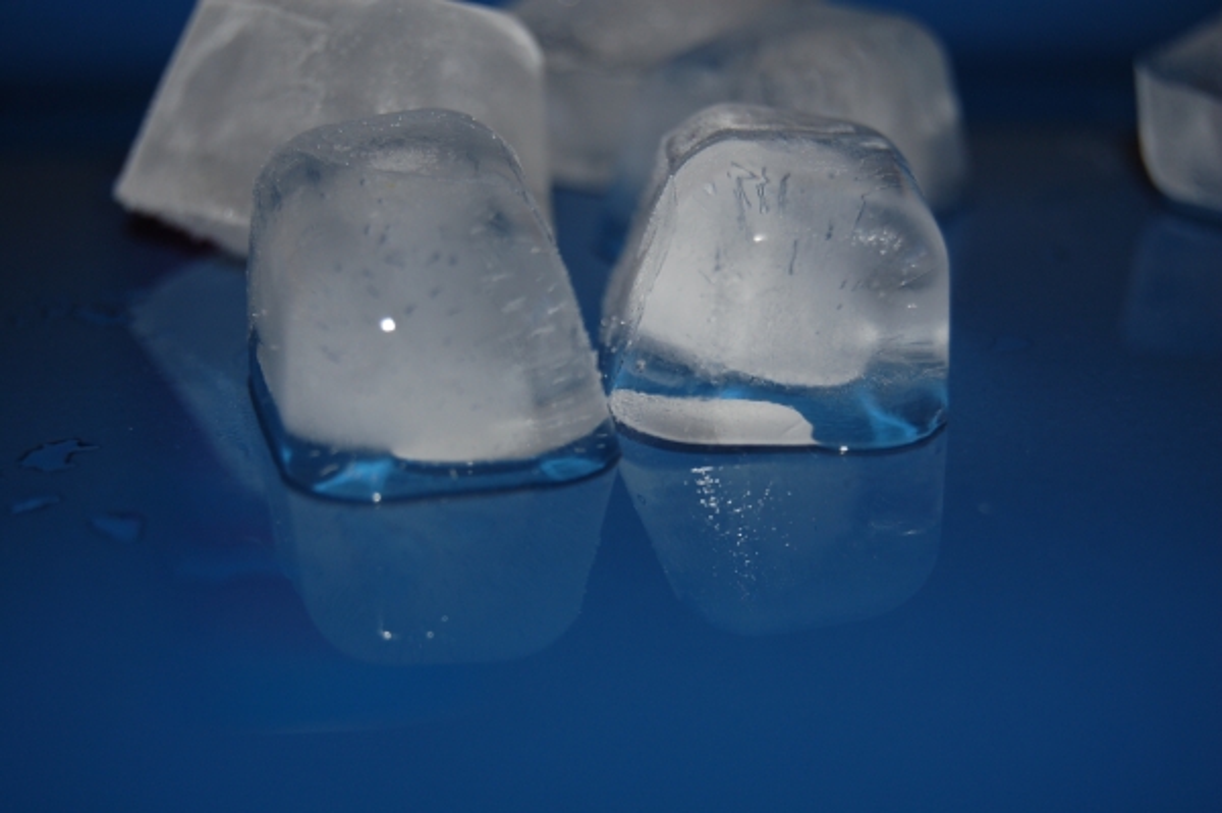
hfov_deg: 24.6
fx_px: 2798
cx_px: 611
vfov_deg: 16.5
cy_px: 406
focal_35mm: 82
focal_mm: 55
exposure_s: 1/125
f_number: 5.6
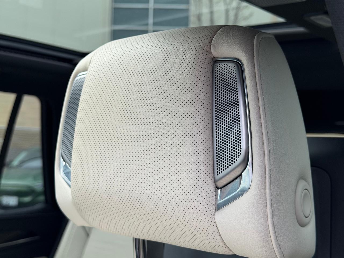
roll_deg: -2.6
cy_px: 129
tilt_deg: +2.5
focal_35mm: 48
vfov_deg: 30.3
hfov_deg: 39.7
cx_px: 172
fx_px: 477
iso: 80
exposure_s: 1/415
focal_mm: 6.76
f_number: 1.78
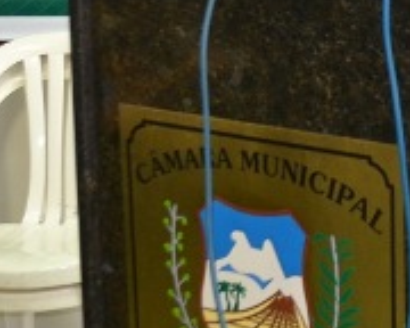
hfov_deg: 17.1
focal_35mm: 110
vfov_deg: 13.9
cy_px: 24
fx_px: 1335
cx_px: 415
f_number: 3.8
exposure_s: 1/60
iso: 720
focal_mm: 22
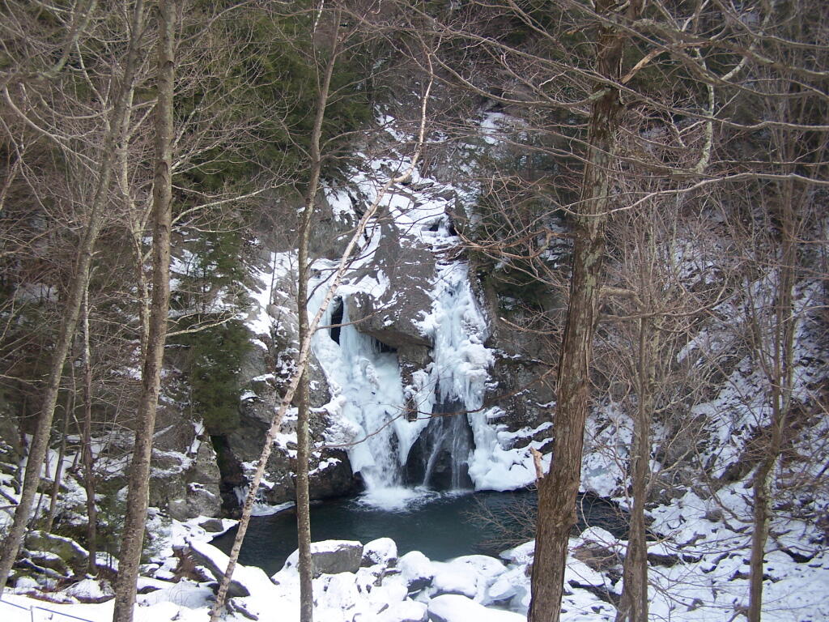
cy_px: 311
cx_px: 414
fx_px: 910
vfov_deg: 37.7
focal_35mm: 38
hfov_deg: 49.0
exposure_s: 1/80
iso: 80
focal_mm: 6.3
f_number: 2.8
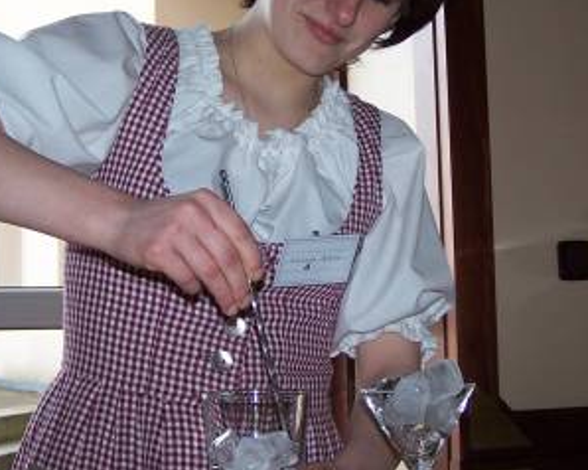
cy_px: 225
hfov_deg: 26.1
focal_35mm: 73
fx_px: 1270
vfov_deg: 21.0
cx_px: 300
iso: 80
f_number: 2.8
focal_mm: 6.3
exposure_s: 1/60
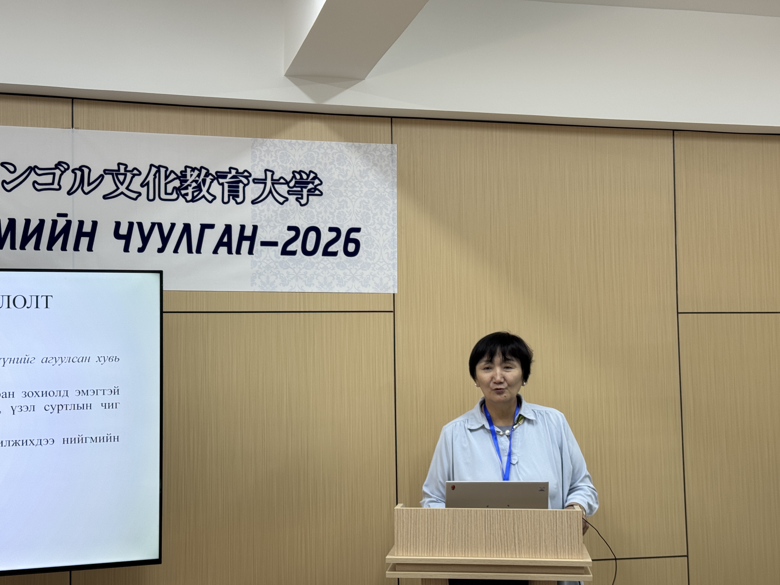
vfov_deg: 29.7
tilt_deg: +4.3
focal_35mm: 49
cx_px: 384
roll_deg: +0.5
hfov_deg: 38.9
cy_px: 298
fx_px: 1104
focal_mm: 6.76
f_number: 1.78
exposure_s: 1/100
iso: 50
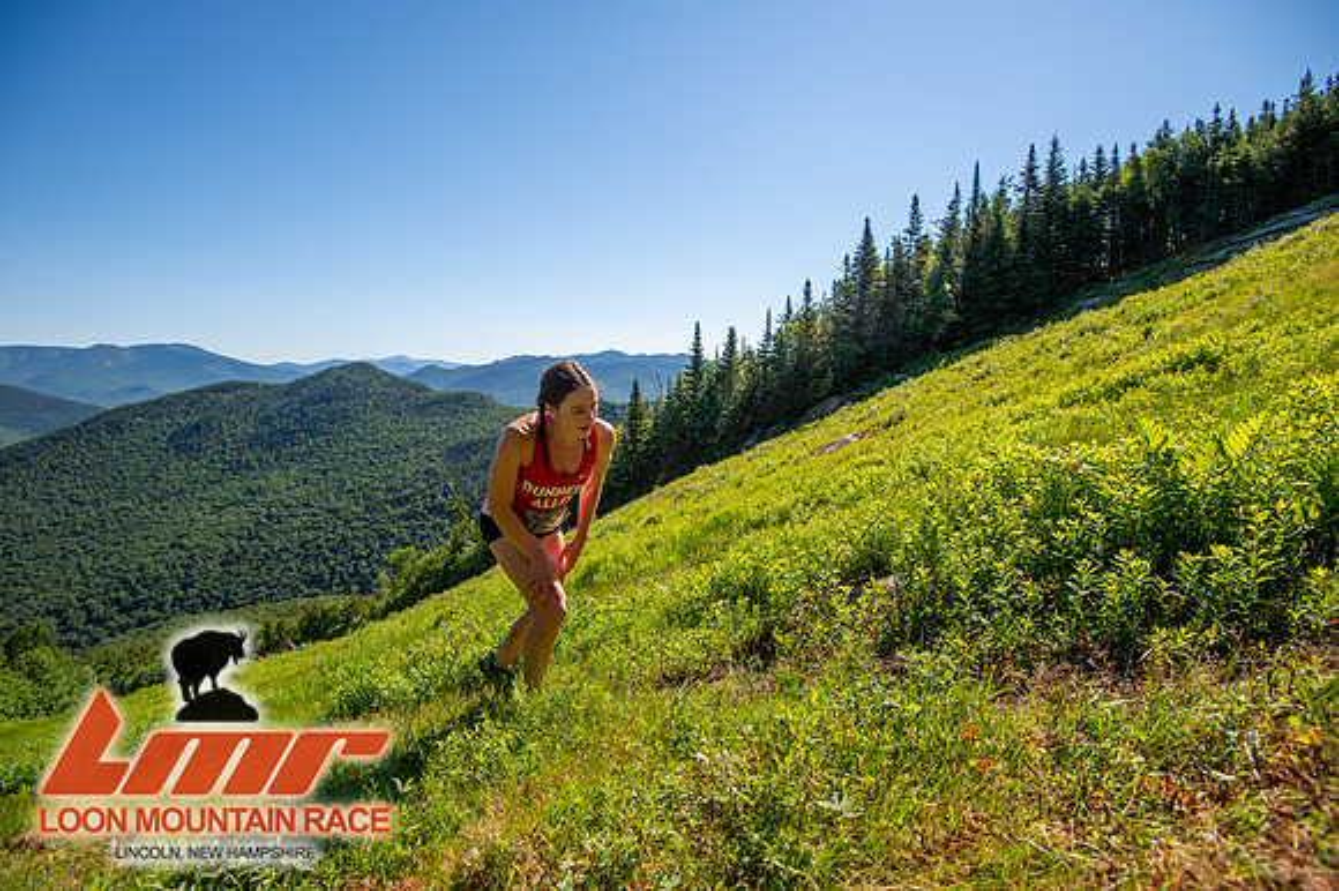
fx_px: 595
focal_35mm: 16
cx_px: 670
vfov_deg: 73.7
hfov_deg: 96.8
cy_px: 446
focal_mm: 16
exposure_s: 1/640
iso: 100
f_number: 5
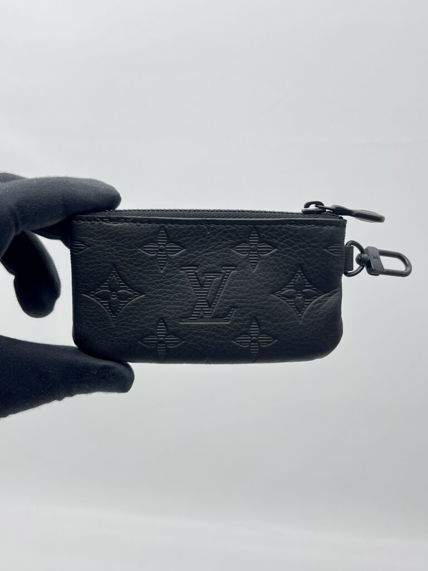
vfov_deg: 67.3
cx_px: 214
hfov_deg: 53.1
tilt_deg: -12.1
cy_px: 286
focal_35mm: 26
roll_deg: +0.7
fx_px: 429
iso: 40
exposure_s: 1/160
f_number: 1.5
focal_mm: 5.7
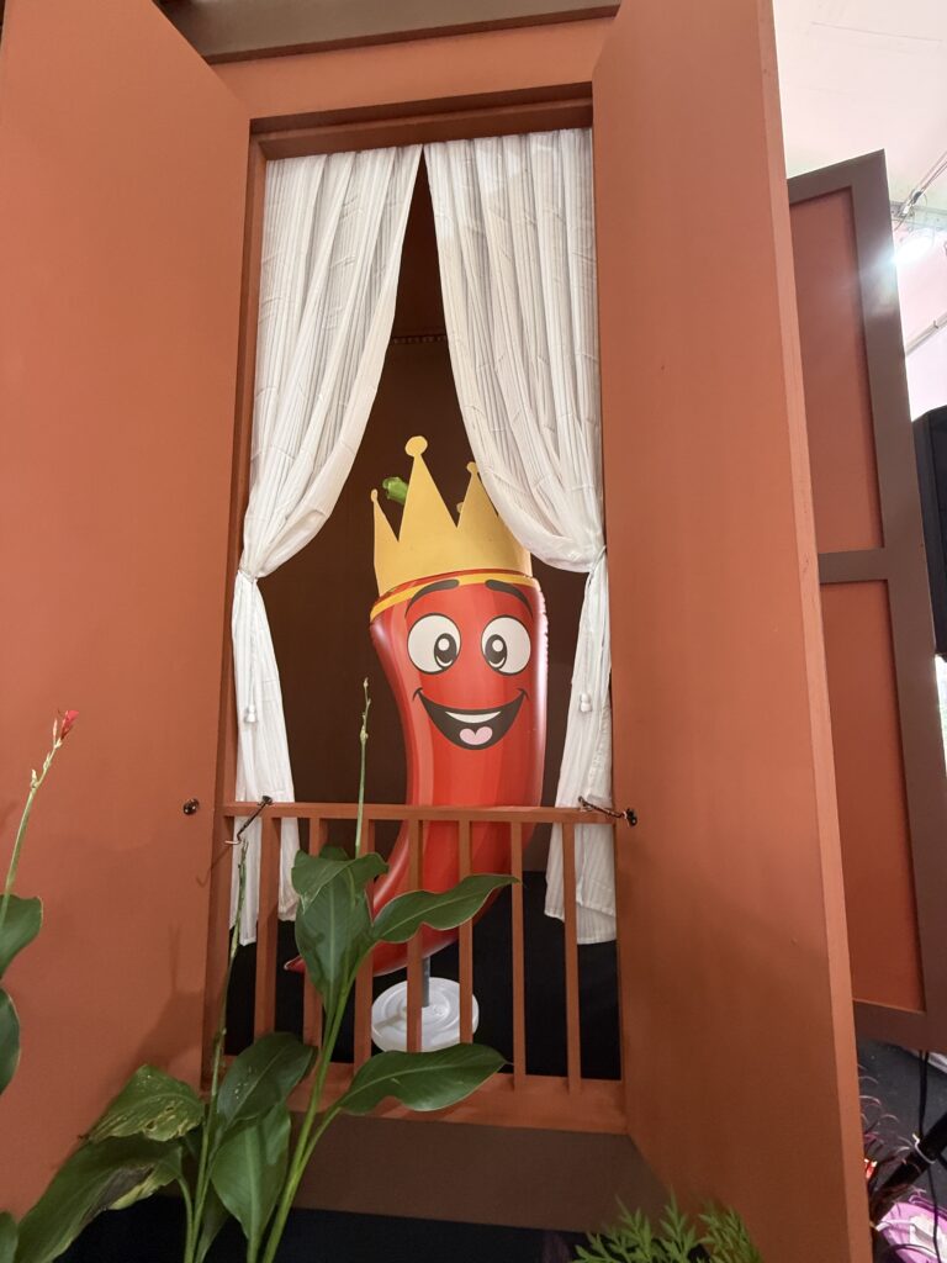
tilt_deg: +6.5
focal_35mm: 14
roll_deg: -2.2
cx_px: 474
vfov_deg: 102.1
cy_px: 632
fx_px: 511
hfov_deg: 85.7
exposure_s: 1/78
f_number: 2.2
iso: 320
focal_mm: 2.22
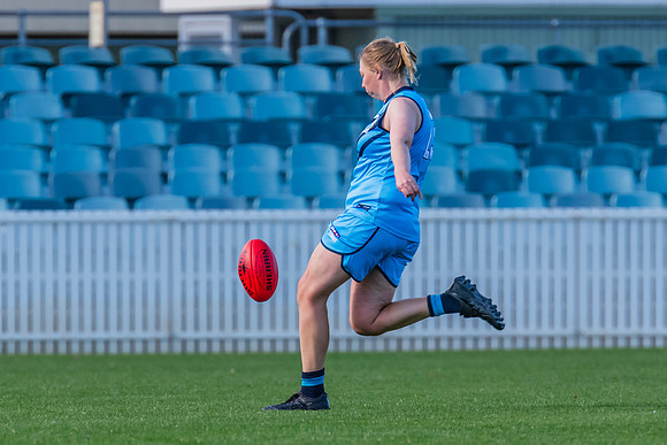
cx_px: 276
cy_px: 175
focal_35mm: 941
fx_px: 17429
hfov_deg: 2.2
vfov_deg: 1.5
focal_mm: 420
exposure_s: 1/1250
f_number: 6.3
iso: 800
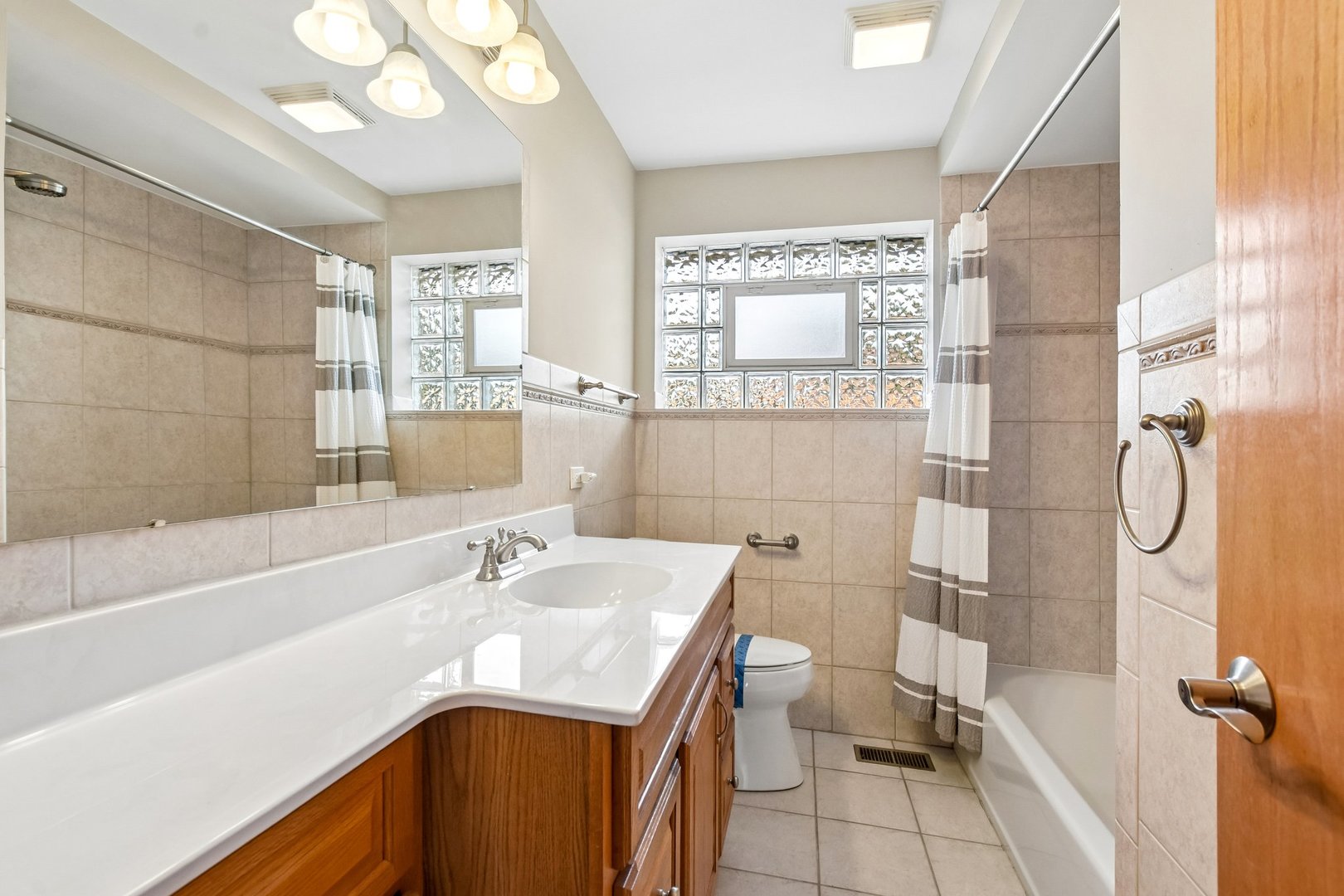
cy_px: 448
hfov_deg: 100.4
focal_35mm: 15
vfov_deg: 77.3
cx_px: 672
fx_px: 560
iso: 400
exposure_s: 1/80
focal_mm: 10
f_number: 8
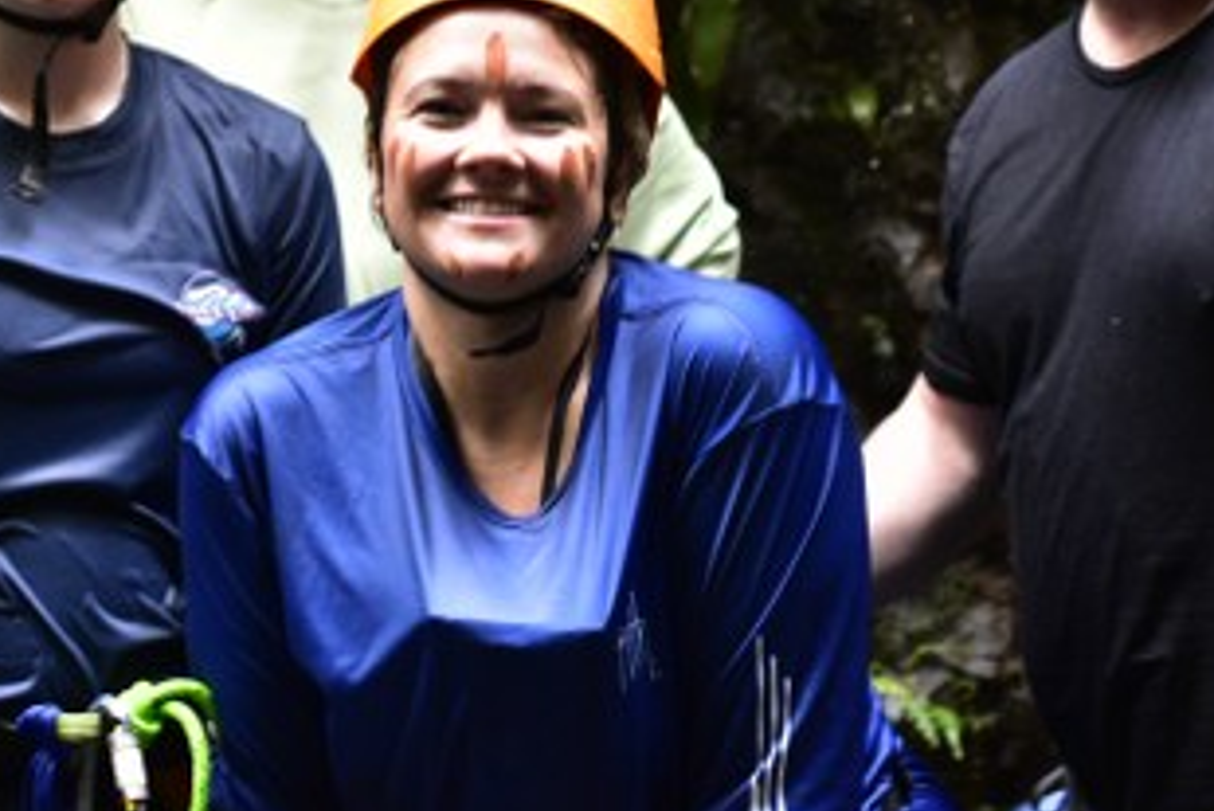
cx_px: 599
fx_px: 5229
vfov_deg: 8.8
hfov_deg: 13.2
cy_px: 49
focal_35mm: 155
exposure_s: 1/80
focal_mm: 50
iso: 1100
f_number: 2.2
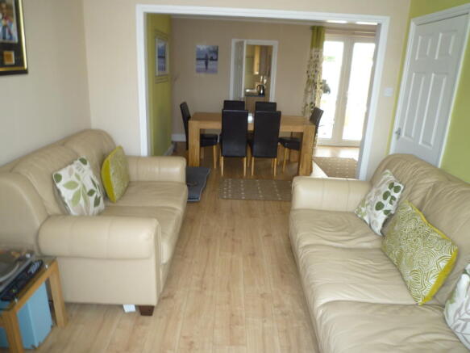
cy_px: 176
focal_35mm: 25
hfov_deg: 69.4
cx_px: 235
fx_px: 339
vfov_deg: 54.9
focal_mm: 4.4
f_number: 2.8
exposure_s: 1/30
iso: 100
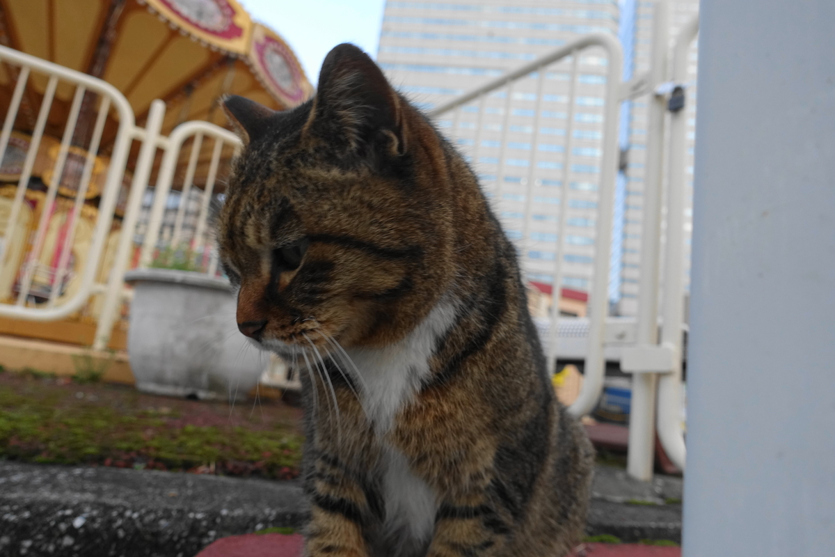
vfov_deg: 53.1
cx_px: 418
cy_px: 278
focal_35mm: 24
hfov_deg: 73.7
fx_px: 557
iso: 400
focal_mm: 8.8
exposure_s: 1/250
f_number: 3.2
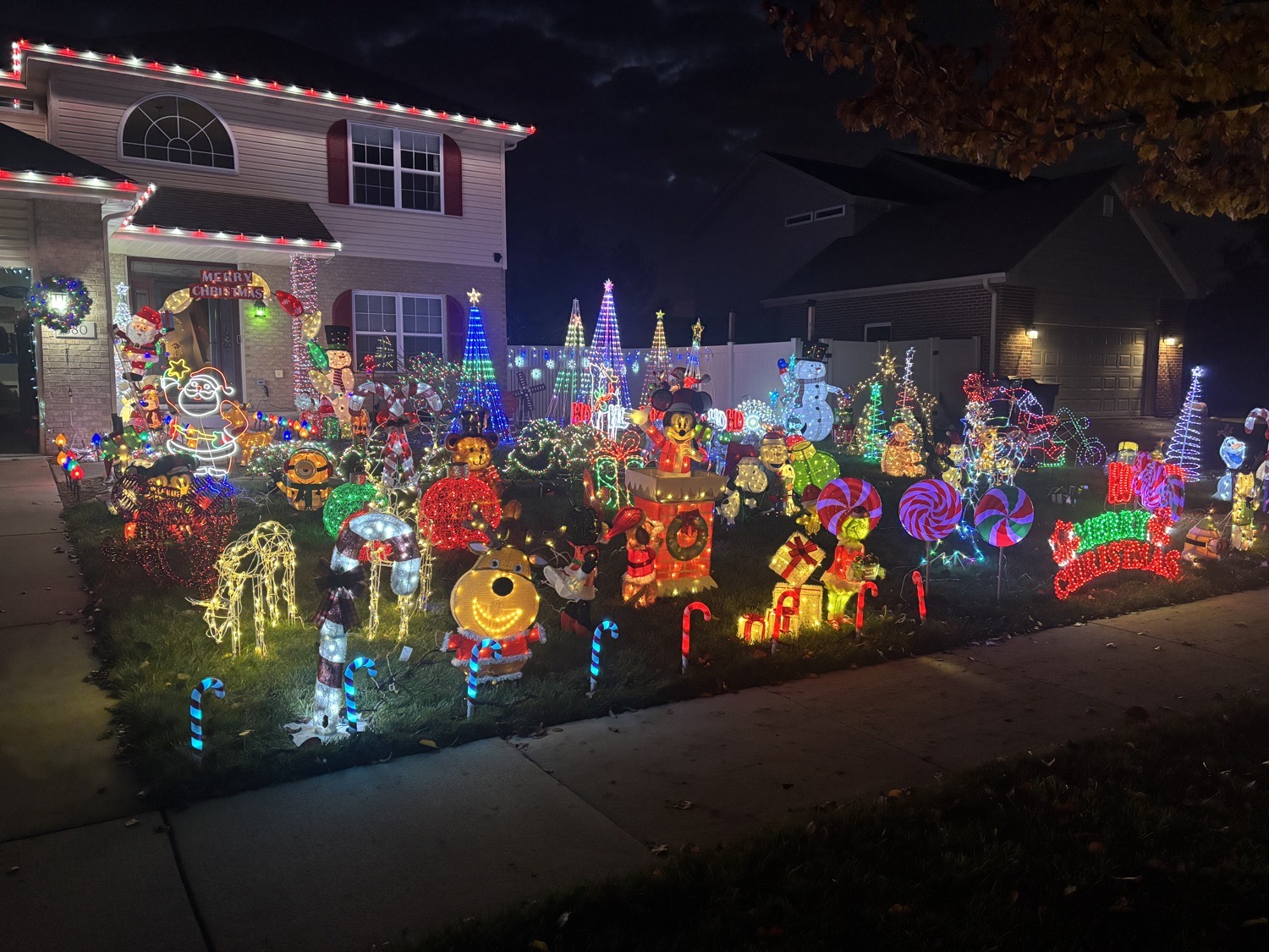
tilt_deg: -5.3
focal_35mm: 26
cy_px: 476
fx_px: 953
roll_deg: -0.3
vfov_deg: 53.1
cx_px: 634
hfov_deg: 67.3
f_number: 1.6
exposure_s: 1/60
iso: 500
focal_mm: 5.96
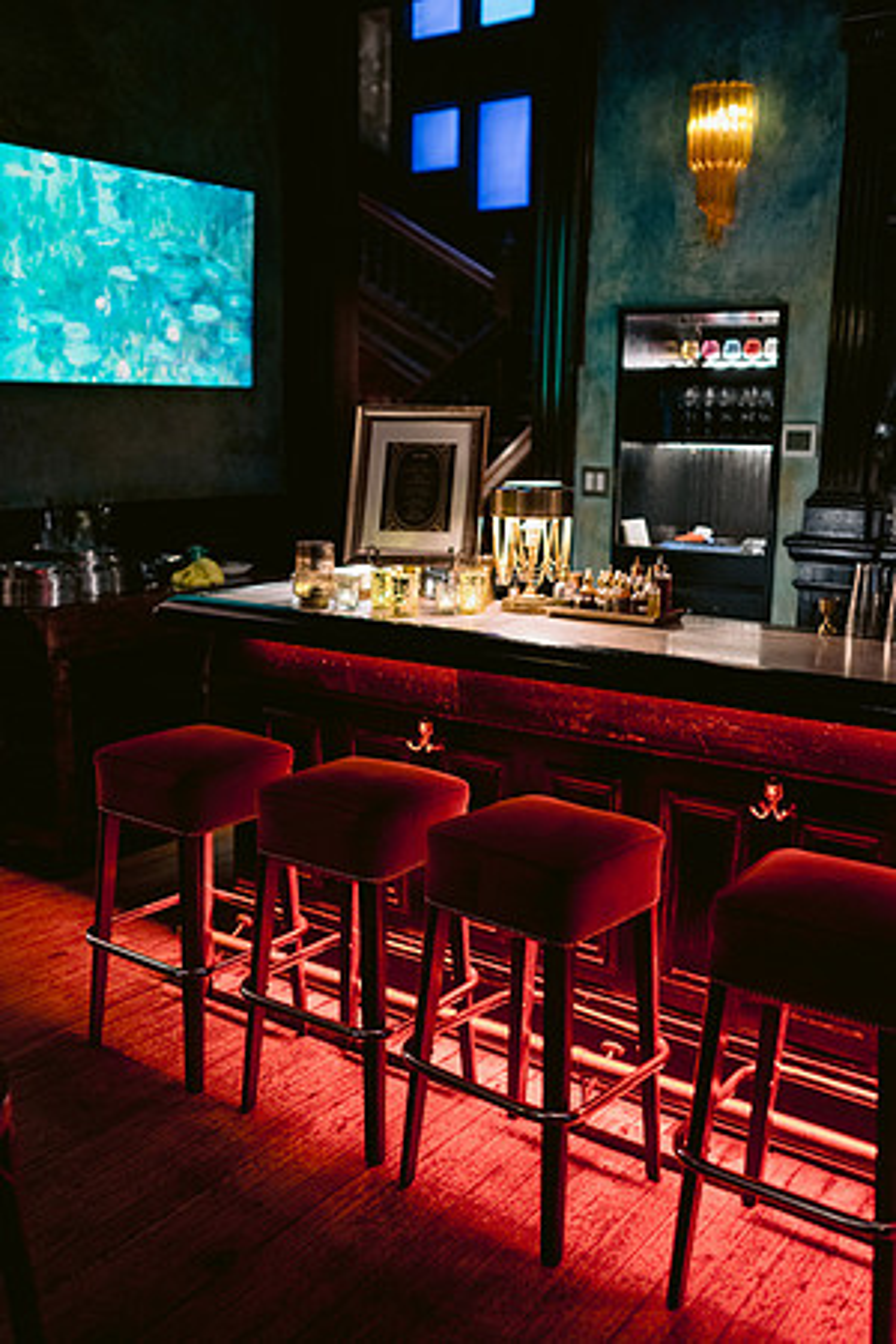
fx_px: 1307
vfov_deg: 54.4
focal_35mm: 35
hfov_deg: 37.9
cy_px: 672
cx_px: 448
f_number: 1.8
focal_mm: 35
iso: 3200
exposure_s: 1/60
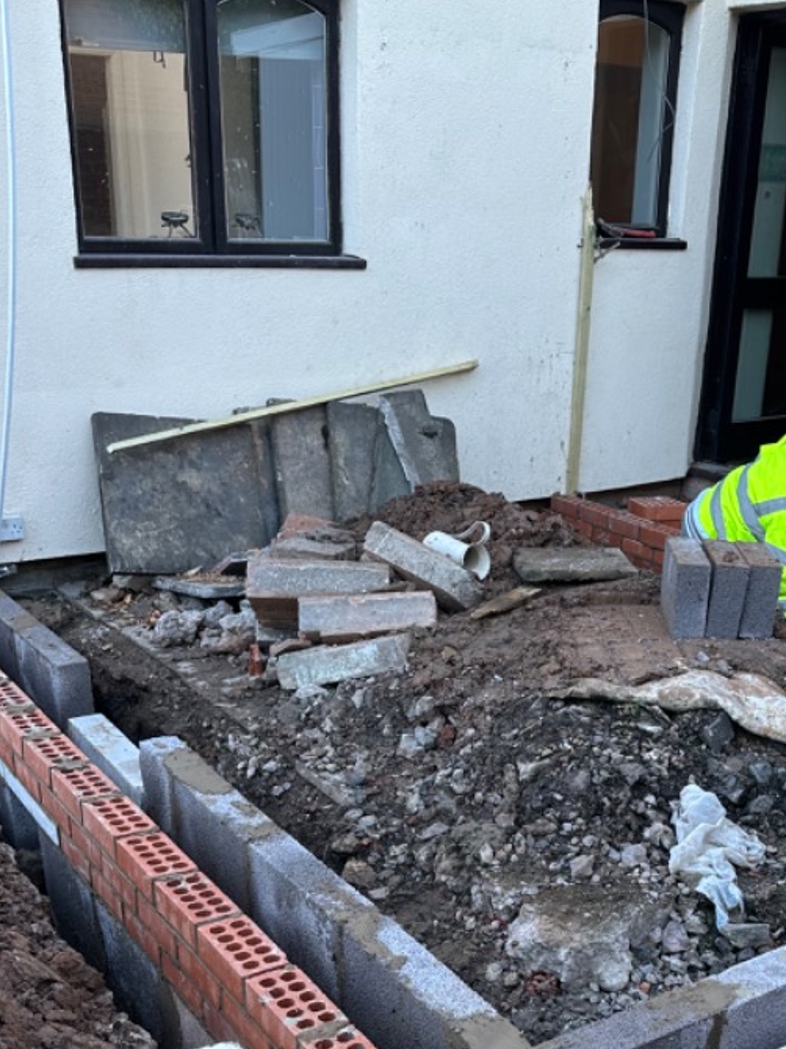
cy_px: 795
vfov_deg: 42.4
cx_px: 503
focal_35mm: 43
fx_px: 1303
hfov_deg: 33.4
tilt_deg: -24.7
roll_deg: -1.4
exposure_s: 1/146
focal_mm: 6.86
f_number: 1.78
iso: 64
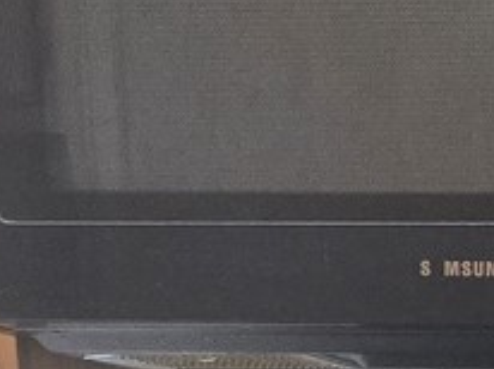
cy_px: 1011
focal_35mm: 179
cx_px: 1113
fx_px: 2552
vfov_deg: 7.5
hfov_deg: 9.9
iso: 640
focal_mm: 6.3
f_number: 1.7
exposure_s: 1/120
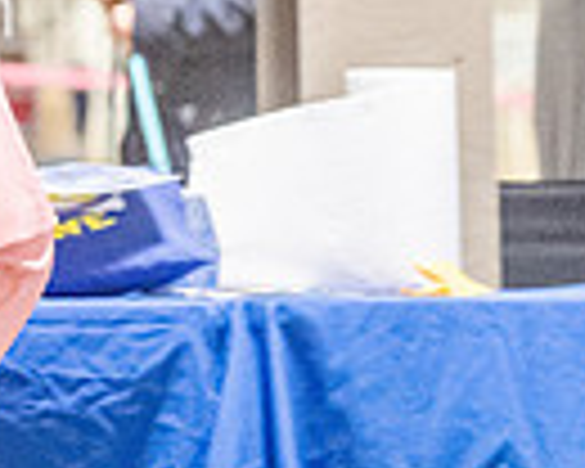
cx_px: -805
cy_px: 171
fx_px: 11063
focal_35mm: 639
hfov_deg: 3.0
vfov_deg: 2.4
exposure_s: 1/320
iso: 6400
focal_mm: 131
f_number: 3.2
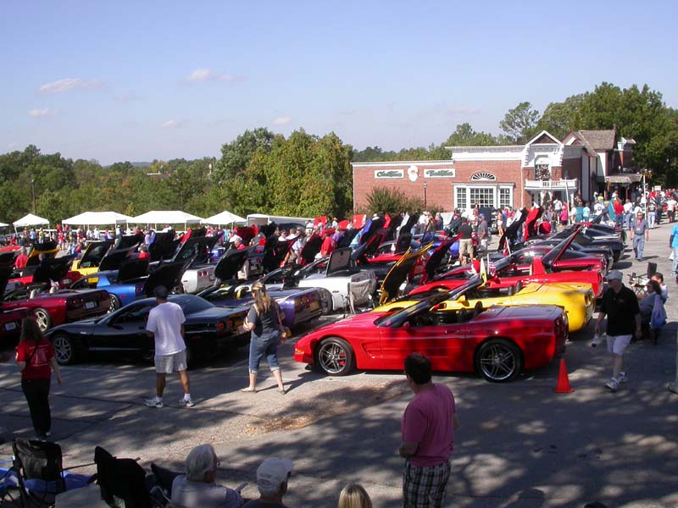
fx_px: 744
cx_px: 339
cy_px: 254
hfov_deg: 49.0
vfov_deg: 37.7
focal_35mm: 38
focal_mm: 7.85
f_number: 7.5
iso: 100
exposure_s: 1/271
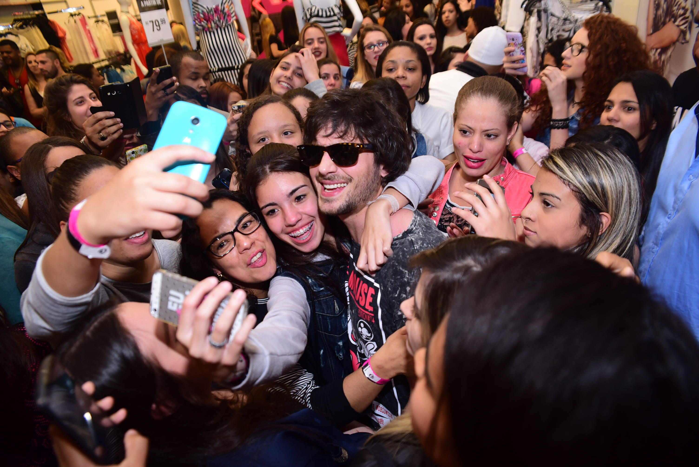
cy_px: 234
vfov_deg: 53.2
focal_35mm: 24
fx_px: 466
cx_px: 350
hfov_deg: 73.7
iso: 1000
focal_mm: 24
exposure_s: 1/200
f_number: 4.5
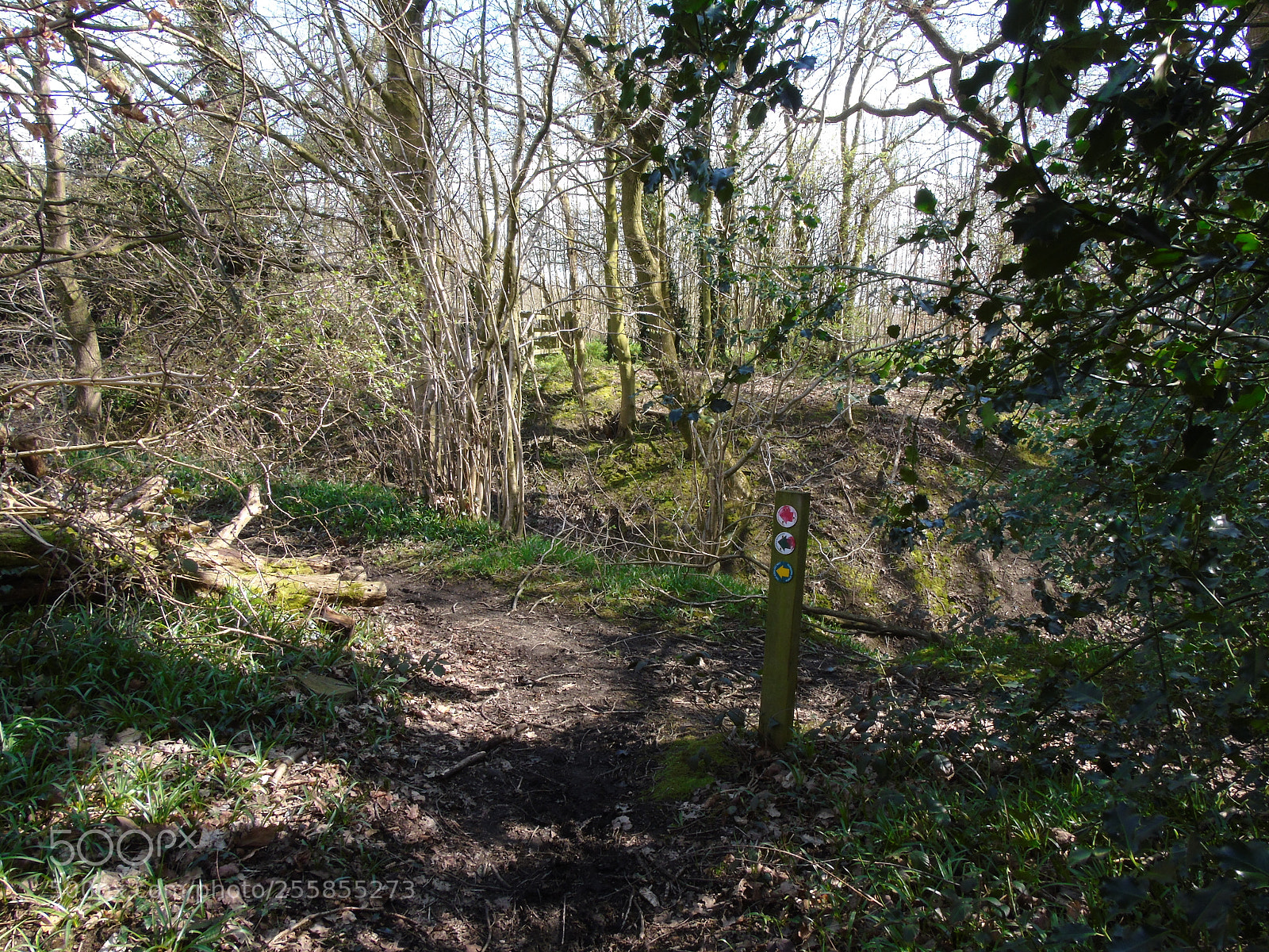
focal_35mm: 25
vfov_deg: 54.9
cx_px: 634
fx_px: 916
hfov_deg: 69.4
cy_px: 476
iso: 80
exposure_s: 1/30
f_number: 3.6
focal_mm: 4.4
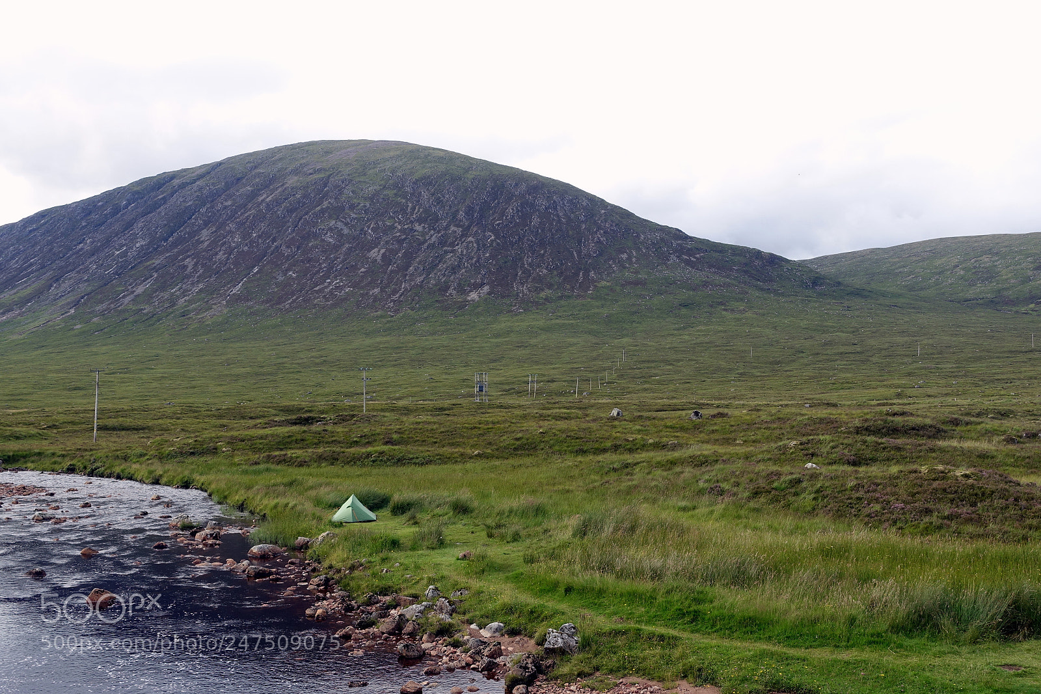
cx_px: 520
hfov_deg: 57.2
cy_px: 347
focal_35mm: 33
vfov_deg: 40.0
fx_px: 954
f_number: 5.6
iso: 125
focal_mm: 12.06
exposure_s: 1/125
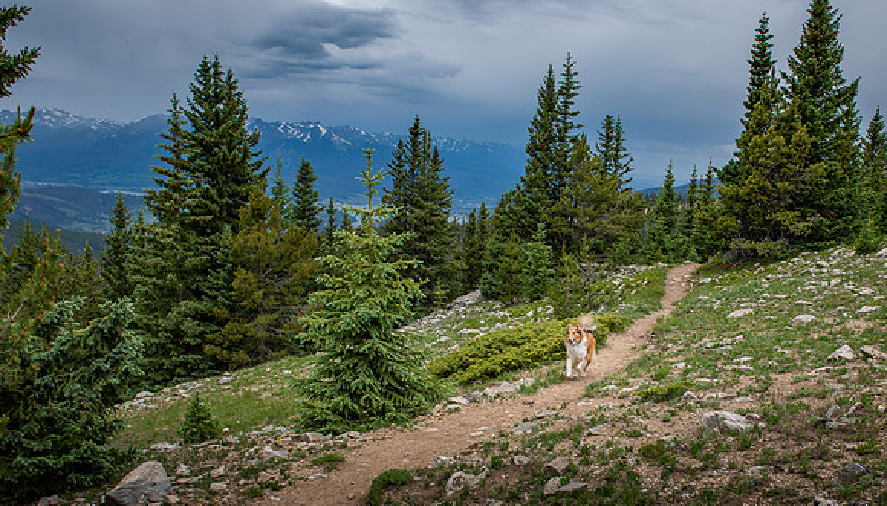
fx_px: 867
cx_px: 575
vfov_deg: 32.3
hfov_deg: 53.4
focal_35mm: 37
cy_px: 338
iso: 100
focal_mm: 24
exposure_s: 1/200
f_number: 5.6
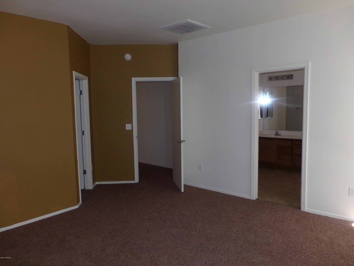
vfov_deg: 53.1
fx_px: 266
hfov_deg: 67.3
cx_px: 177
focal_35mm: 26
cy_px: 133
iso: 200
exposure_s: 1/34
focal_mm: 4.7
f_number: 3.2
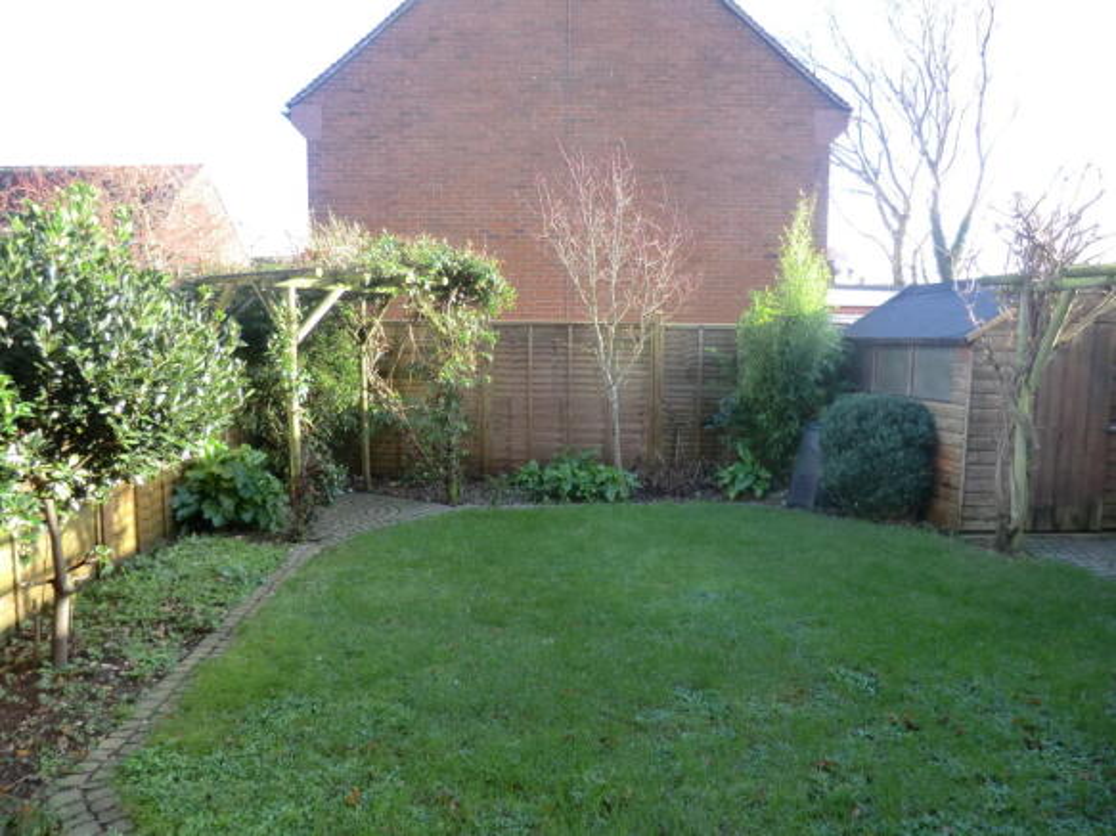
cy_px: 418
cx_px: 558
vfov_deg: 56.8
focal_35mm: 24
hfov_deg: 71.6
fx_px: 774
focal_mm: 4.3
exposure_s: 1/80
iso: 80
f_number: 3.2
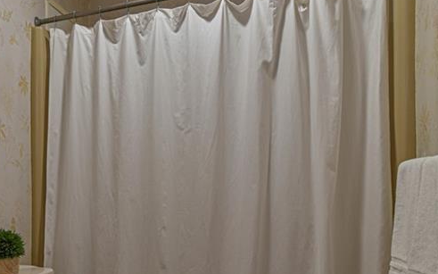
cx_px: 34
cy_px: 177
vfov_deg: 37.0
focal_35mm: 34
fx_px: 406
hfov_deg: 49.6
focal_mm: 16
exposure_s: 1/80
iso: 800
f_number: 4.5
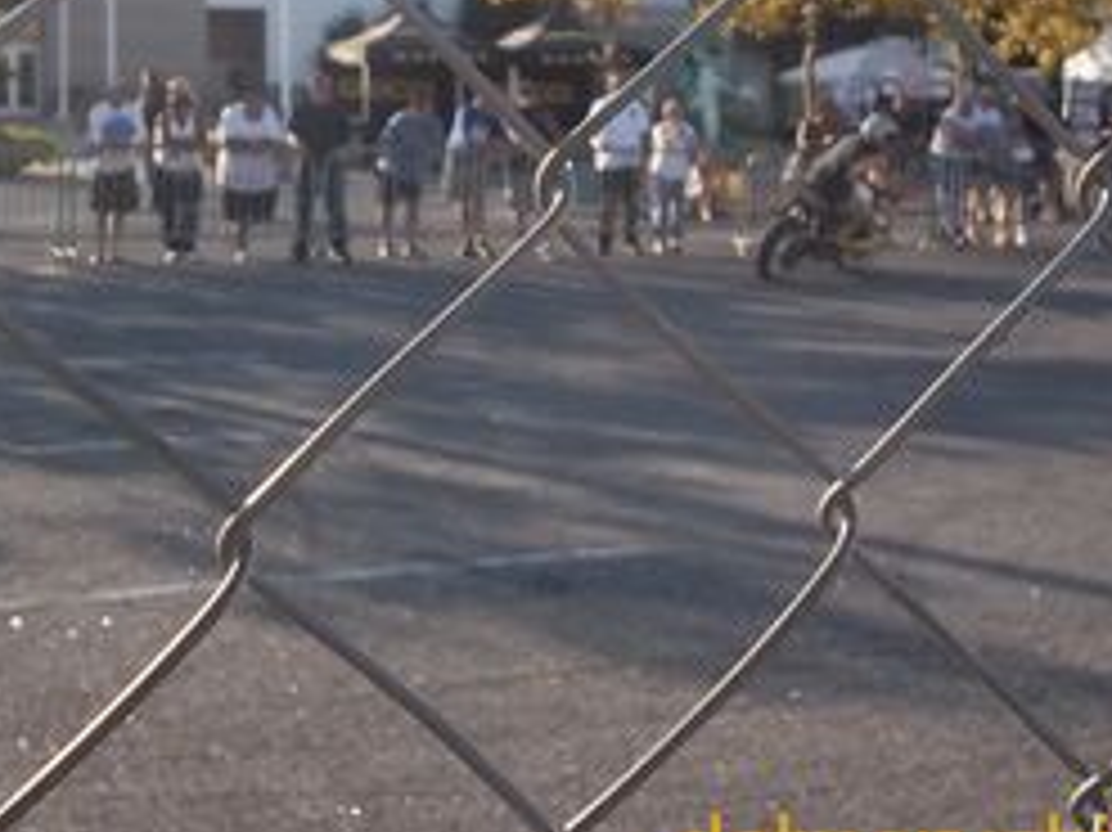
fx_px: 1926
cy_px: 211
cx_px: 585
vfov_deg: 24.1
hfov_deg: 32.2
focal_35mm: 60
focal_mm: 6.6
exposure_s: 1/400
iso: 80
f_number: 4
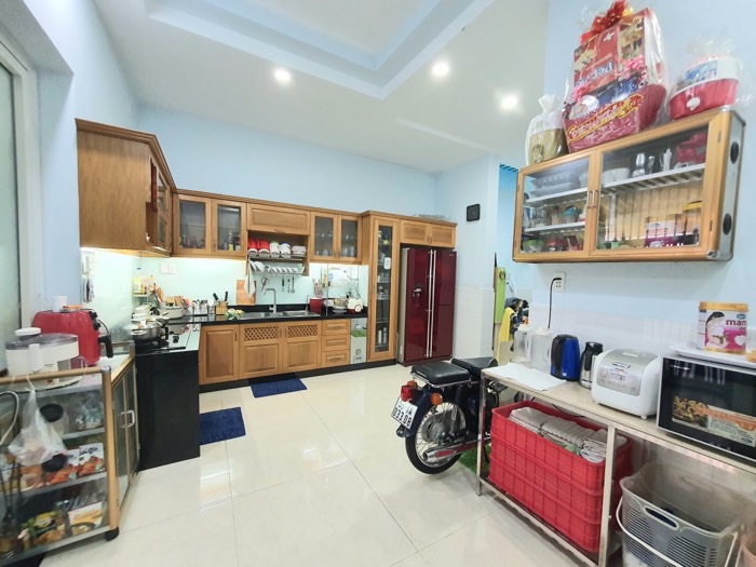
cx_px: 378
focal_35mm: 13
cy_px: 284
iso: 320
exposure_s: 1/33
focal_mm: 1.8
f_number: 2.2
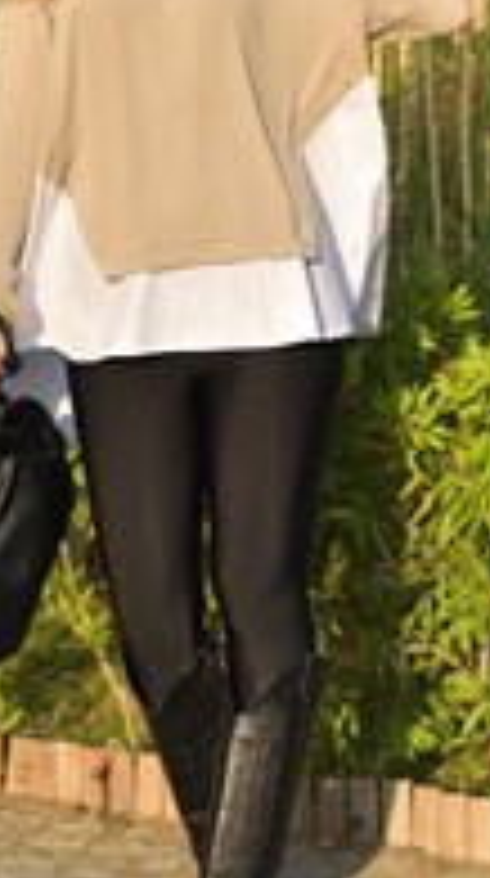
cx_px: 175
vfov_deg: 17.2
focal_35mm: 125
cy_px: 378
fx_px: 2901
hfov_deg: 9.6
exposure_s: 1/8000
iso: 1000
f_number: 3.2
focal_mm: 50
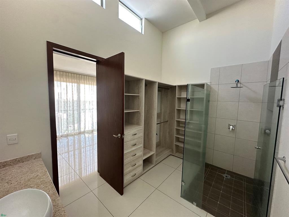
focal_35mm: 14
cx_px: 144
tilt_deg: -8.9
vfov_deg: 85.7
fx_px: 117
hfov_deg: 102.1
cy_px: 108
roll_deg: -1.3
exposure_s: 1/99
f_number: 2.2
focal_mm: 2.22
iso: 200
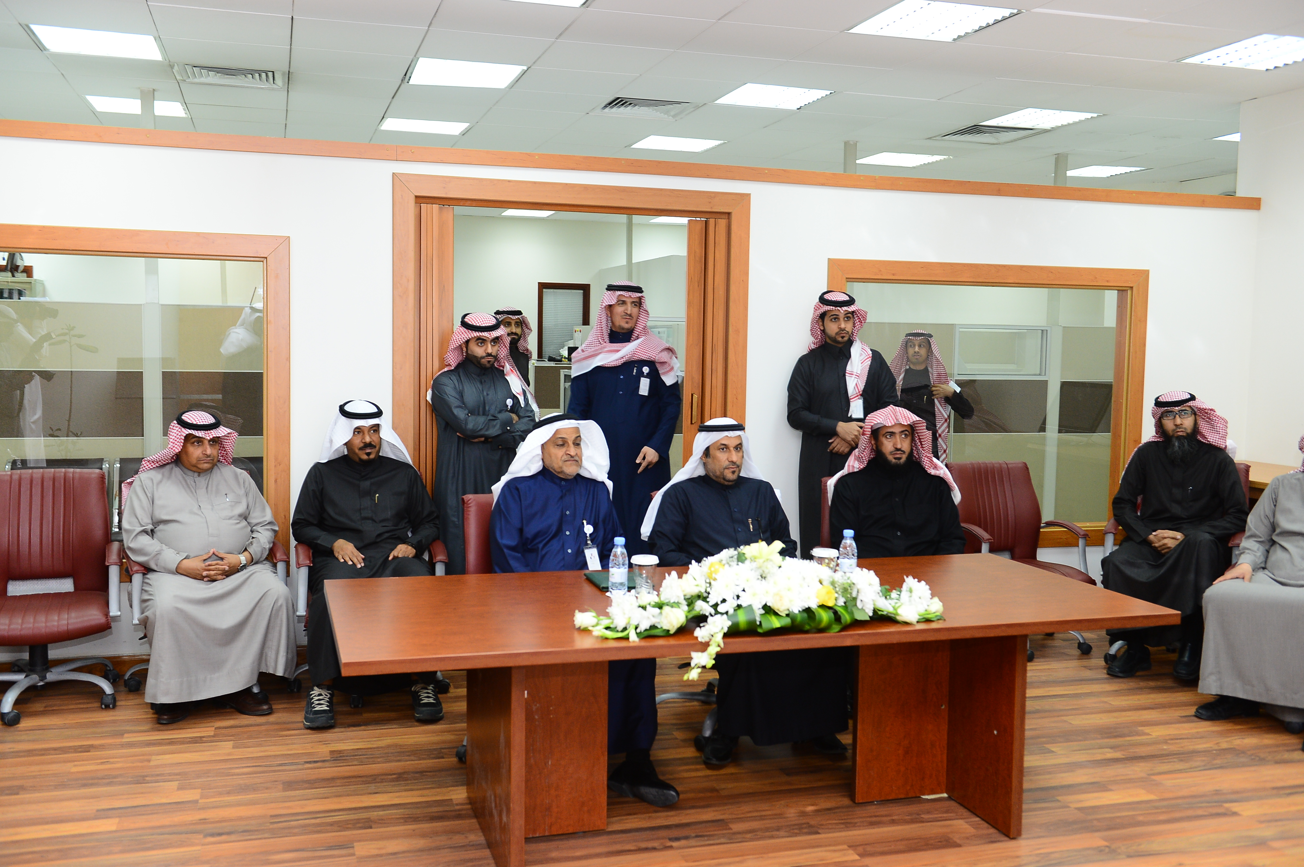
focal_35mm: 34
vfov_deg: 38.8
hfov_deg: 55.8
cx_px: 652
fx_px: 1230
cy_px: 434
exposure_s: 1/80
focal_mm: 34
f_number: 4
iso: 1250
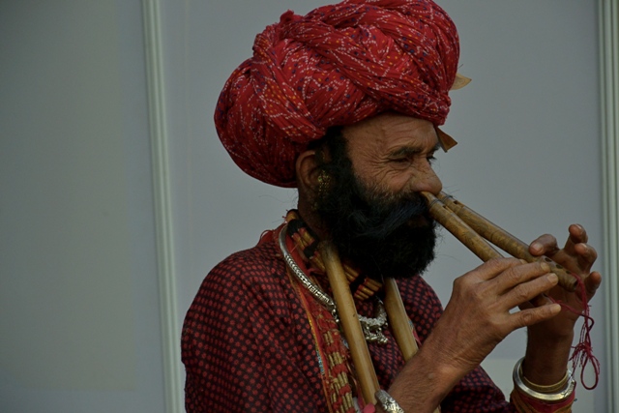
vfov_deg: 8.7
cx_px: 310
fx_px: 2709
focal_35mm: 158
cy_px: 206
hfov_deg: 13.0
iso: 800
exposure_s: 1/320
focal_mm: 105
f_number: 5.6
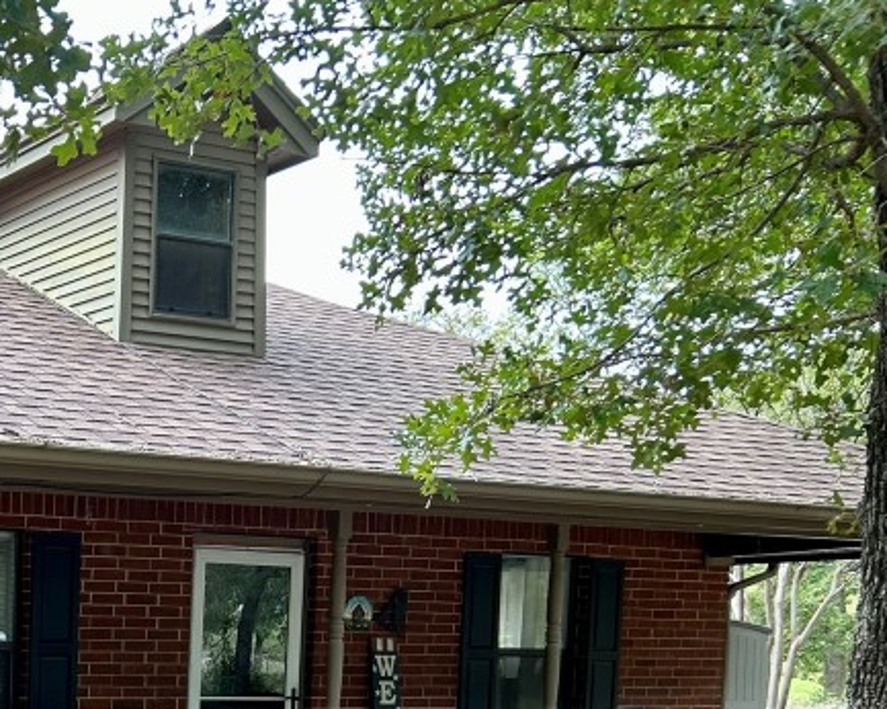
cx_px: -150
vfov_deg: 23.9
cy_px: 758
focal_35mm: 60
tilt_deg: -4.5
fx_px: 1574
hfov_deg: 27.9
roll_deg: -0.7
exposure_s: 1/251
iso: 40
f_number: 1.5
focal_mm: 5.7
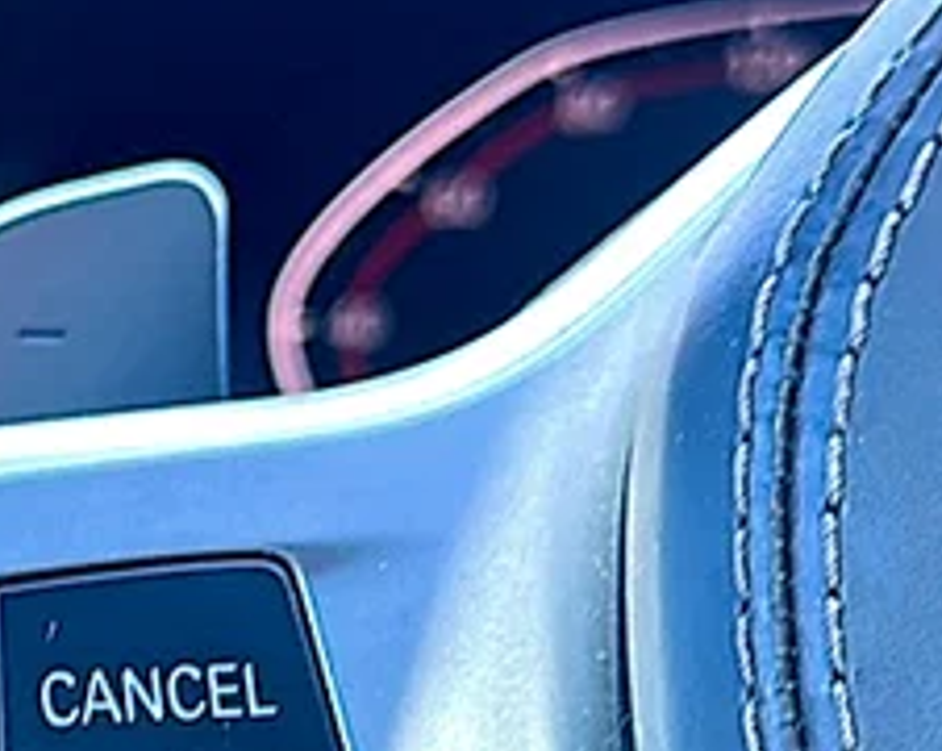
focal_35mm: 106
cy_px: 841
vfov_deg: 14.2
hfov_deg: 17.7
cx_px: 13
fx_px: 2950
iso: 64
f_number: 1.78
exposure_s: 1/61
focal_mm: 6.86
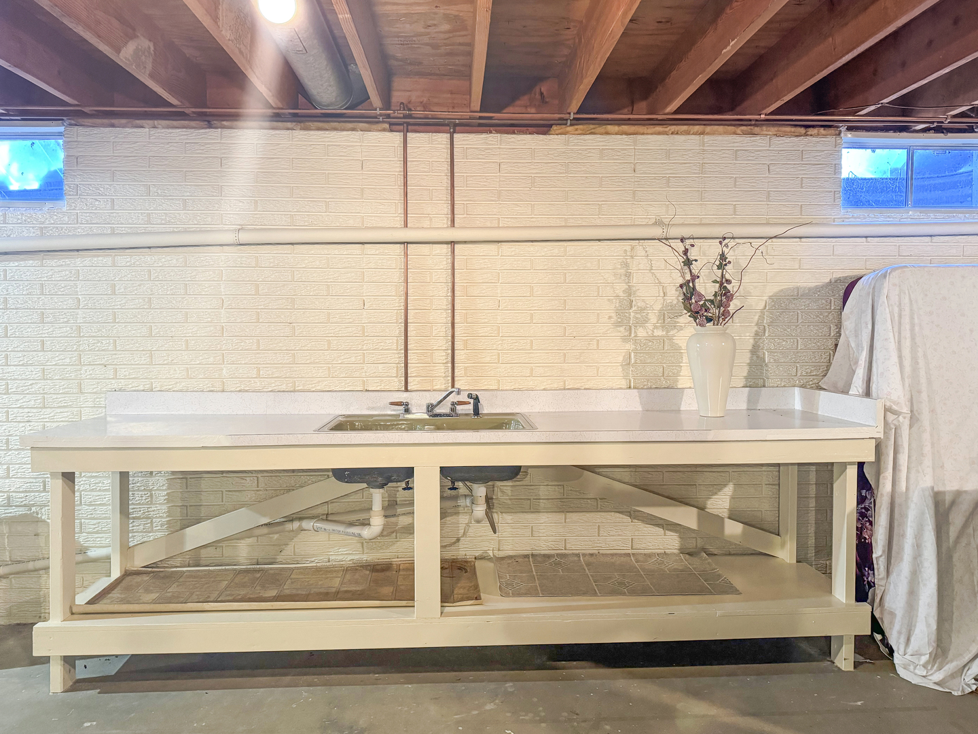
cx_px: 489
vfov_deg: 56.8
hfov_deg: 71.6
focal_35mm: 24
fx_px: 678
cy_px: 367
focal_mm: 6.76
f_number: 1.78
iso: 640
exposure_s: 1/60
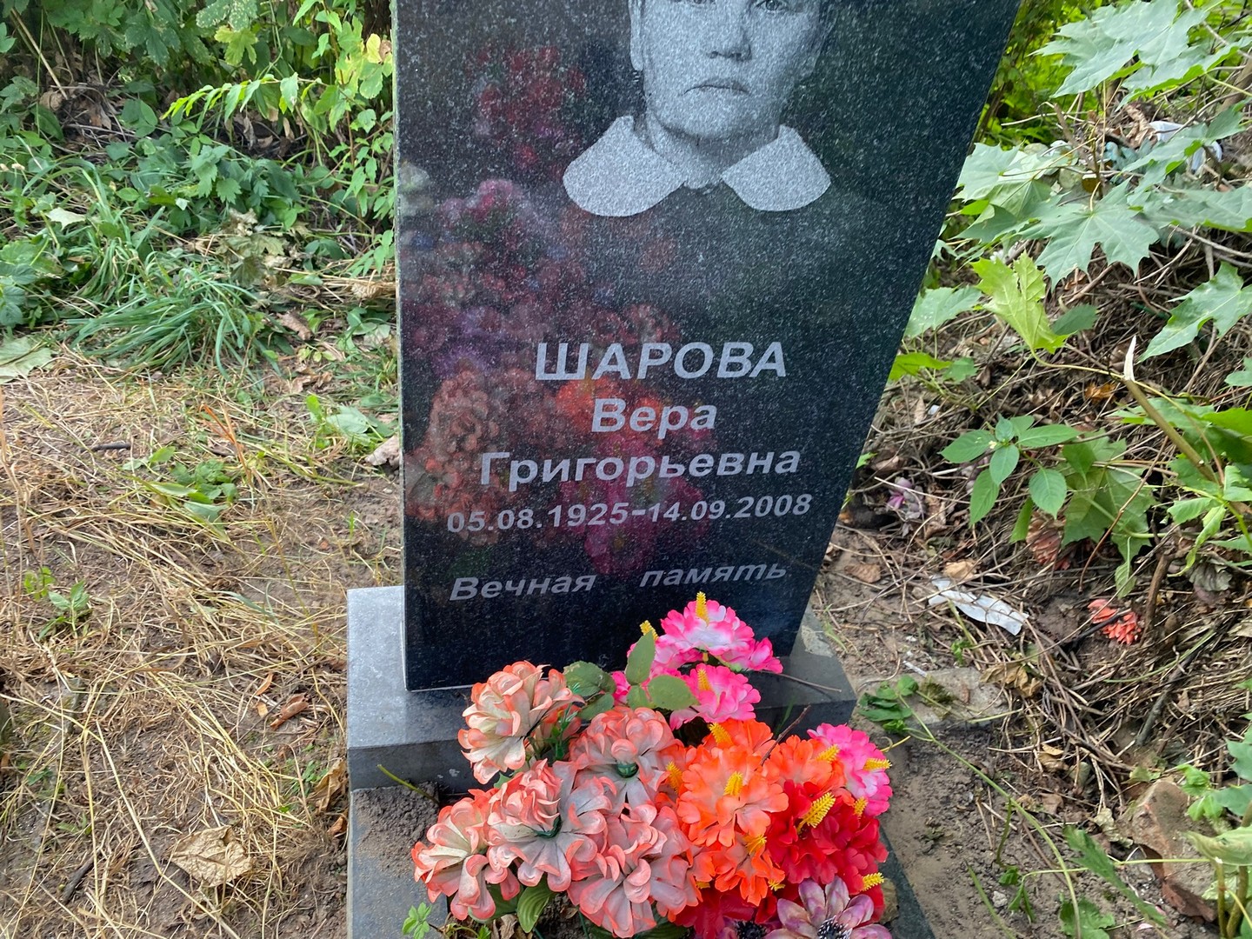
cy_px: 470
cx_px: 626
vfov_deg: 53.1
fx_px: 940
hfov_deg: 67.3
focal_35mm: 26
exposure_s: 1/121
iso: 80
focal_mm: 4.25
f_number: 1.8
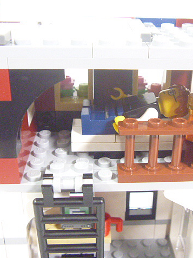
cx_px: 122
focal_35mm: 47
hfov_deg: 30.7
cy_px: 129
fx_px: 350
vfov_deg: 40.5
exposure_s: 1/25
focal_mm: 6.3
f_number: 3.5
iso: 800
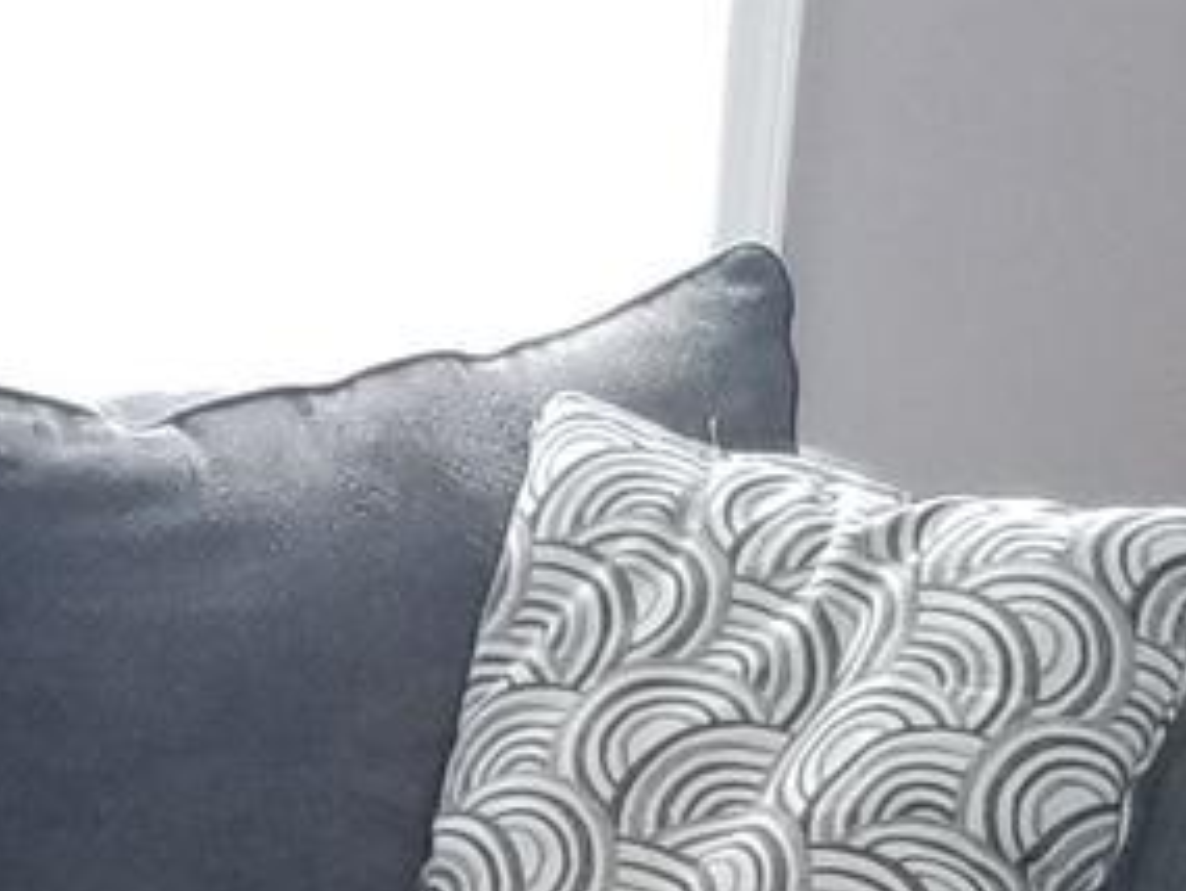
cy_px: 1657
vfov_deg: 7.7
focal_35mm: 187
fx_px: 6410
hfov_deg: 10.5
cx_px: 200
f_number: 1.7
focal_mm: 4.25
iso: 160
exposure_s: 1/33
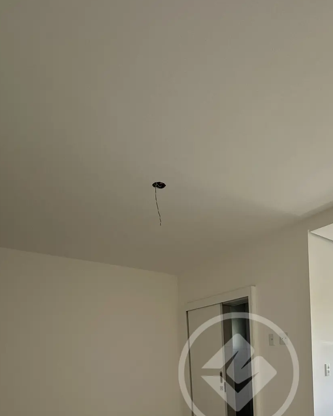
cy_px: 373
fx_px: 333
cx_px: 239
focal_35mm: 27
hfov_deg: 51.5
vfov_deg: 55.7
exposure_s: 1/99
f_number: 2.2
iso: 64
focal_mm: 2.22
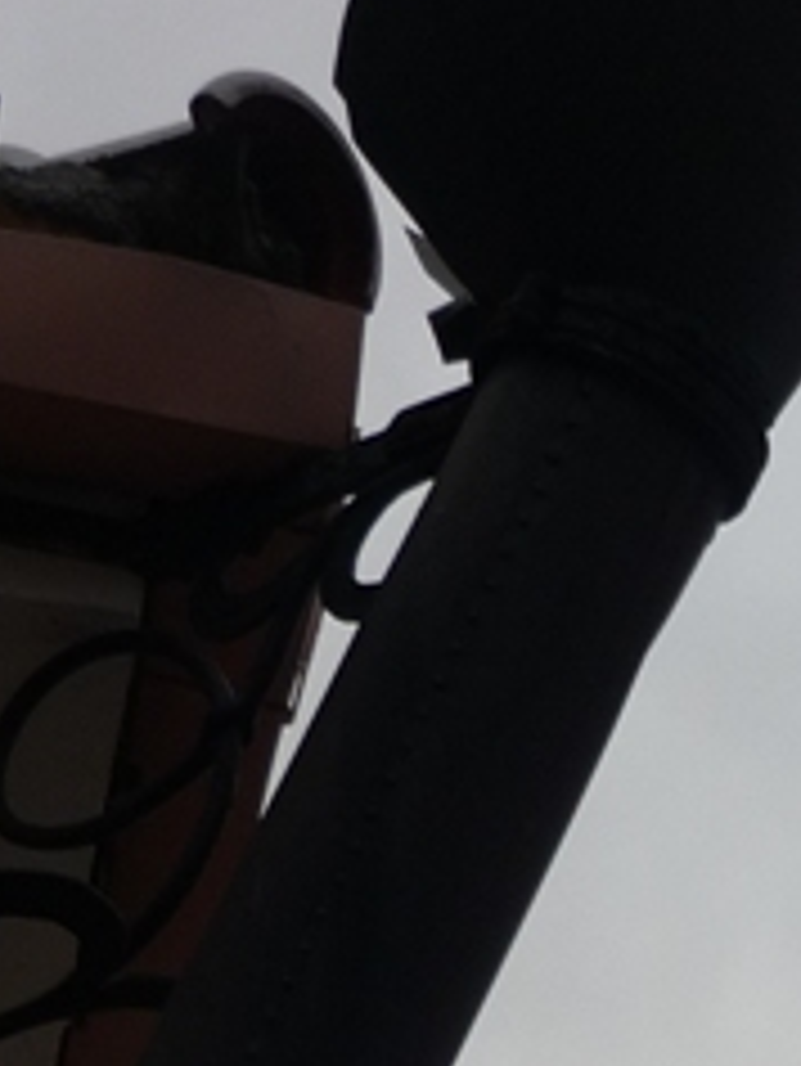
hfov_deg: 13.6
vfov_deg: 17.1
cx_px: 850
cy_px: 1466
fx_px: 3298
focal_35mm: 107
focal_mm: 5.5
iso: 100
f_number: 2.8
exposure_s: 1/250
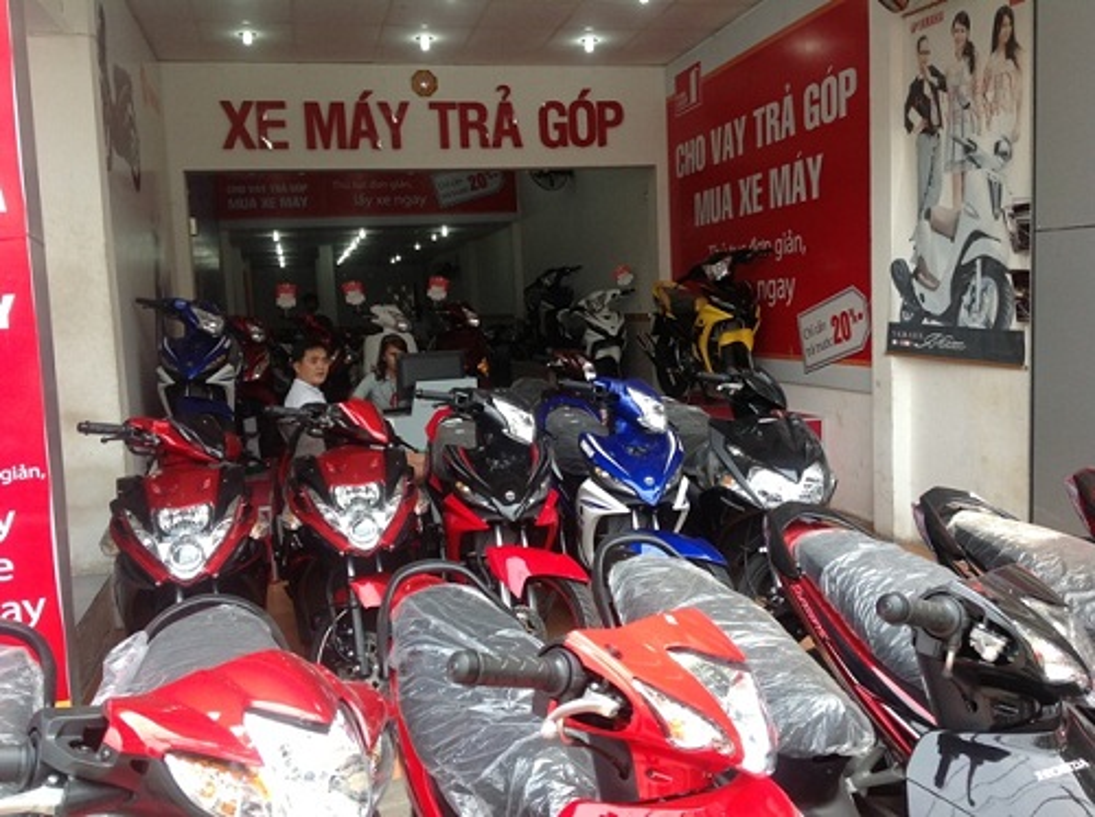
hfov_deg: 52.7
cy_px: 408
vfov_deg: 40.6
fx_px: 1105
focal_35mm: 35
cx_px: 548
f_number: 2.4
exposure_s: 1/151
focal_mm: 4.28
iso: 50
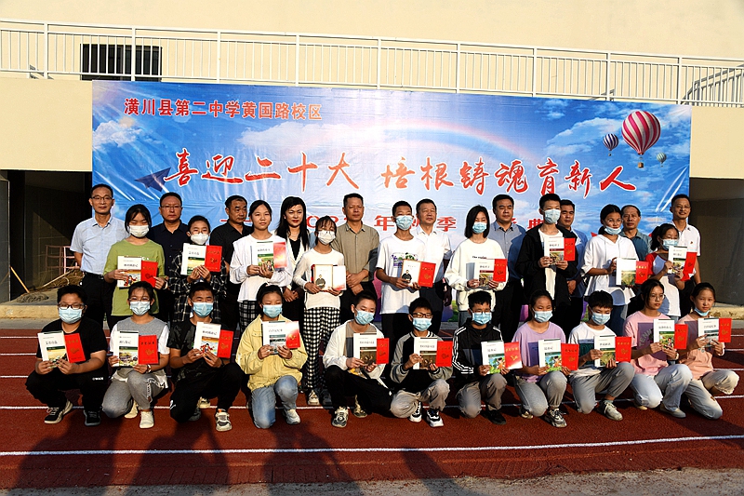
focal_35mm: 32
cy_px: 248
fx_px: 661
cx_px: 372
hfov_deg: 58.7
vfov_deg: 41.1
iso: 64
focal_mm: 32
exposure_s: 1/200
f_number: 7.1
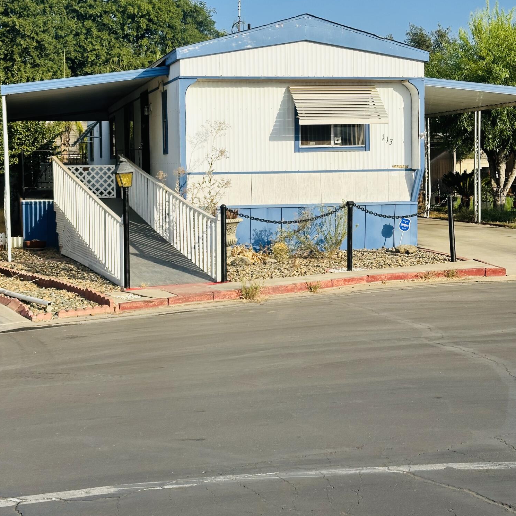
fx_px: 961
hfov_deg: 30.0
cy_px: 211
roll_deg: +0.0
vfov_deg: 30.0
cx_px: 256
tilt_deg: -2.3
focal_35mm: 57
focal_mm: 6.86
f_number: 1.78
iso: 64
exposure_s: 1/5263
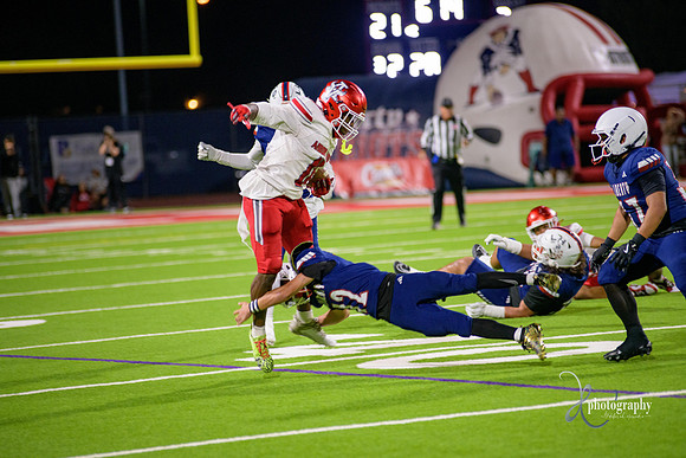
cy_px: 229
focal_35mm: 200
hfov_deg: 10.3
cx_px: 343
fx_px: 3812
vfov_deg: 6.9
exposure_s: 1/320
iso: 2000
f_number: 2.8
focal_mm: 200
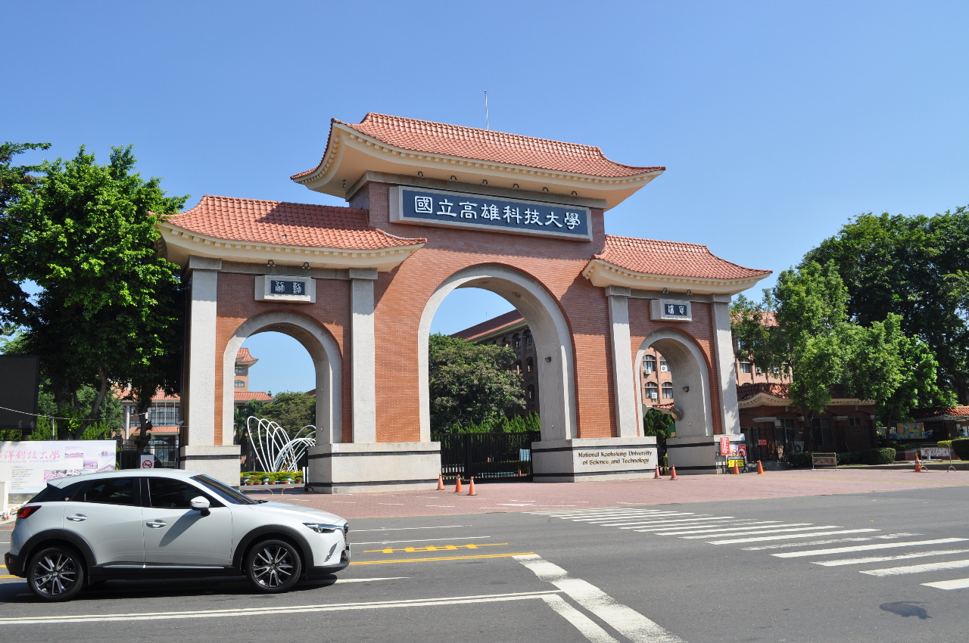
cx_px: 484
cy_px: 322
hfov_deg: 62.0
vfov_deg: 43.5
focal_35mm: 30
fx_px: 806
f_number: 10
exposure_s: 1/400
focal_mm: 20
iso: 200
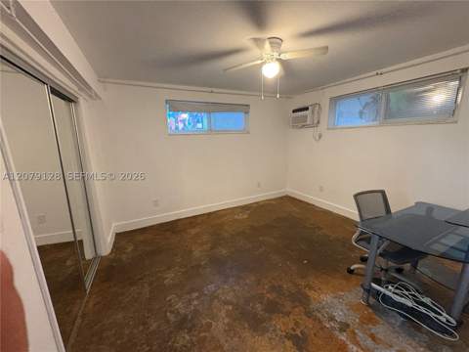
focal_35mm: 14
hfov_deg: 102.1
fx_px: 190
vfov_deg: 85.7
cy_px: 176
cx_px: 234
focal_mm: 2.22
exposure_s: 1/60
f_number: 2.2
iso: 640
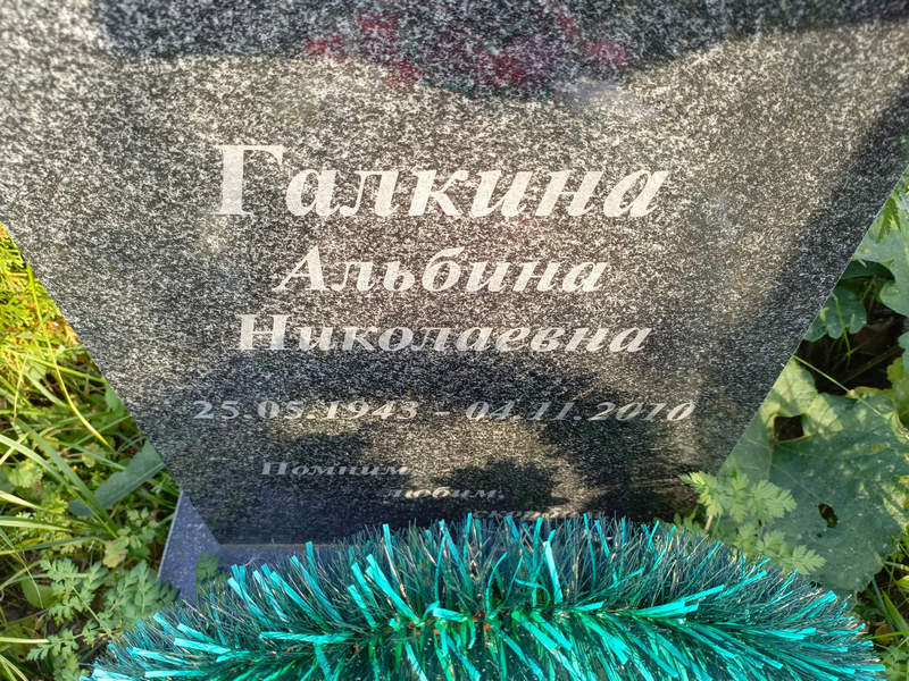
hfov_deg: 69.4
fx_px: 656
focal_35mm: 25
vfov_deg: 54.9
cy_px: 340
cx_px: 454
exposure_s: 1/100
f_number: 1.69
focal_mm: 4.76
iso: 160
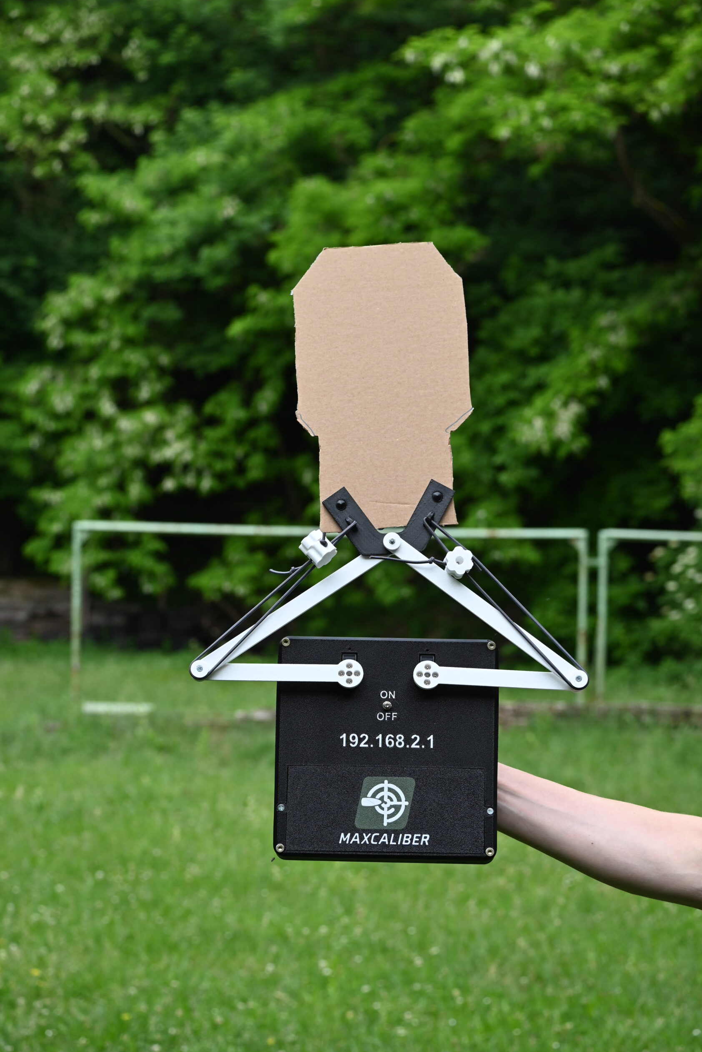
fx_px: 2223
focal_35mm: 76
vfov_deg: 26.7
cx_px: 349
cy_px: 528
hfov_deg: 17.9
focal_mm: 50
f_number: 5.6
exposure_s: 1/250
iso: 200
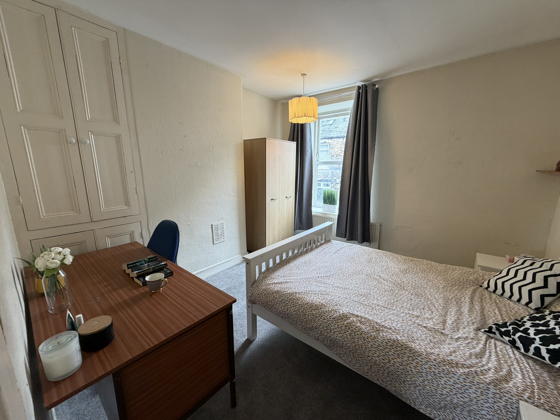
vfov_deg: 85.7
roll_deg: -0.6
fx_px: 226
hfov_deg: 102.1
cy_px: 210
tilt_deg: -11.8
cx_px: 280
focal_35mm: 14
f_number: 2.2
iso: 160
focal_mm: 2.22
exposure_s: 1/50
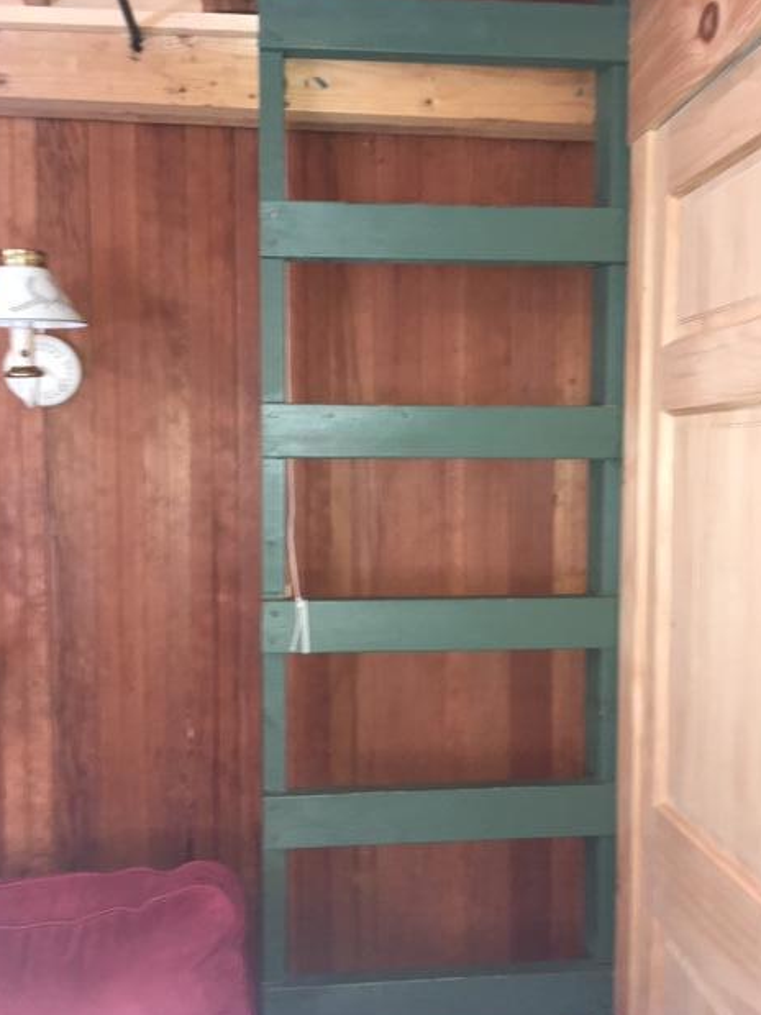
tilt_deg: -4.0
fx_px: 880
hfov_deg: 46.8
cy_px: 510
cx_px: 376
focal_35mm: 30
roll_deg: +0.1
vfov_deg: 60.0
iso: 125
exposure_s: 1/16
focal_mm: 4.15
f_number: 2.2
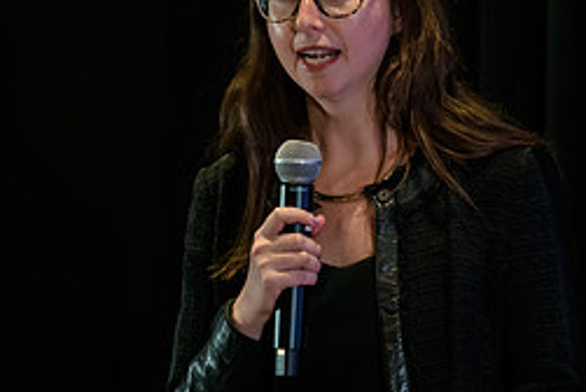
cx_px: 315
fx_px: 7529
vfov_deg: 3.0
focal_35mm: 462
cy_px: 106
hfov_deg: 4.5
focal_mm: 200
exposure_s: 1/200
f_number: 3.2
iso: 1600
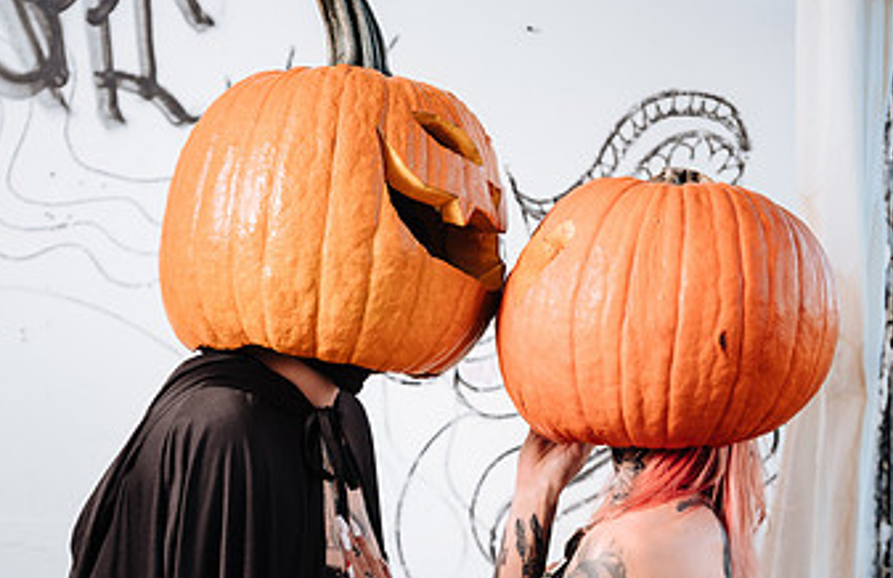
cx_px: 326
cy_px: 436
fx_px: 1647
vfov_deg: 19.7
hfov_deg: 30.2
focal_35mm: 67
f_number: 4
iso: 100
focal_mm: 45.7
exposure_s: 1/125
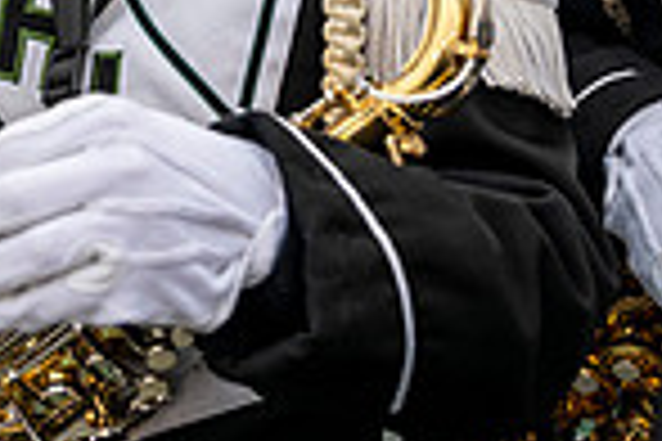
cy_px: -331
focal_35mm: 95
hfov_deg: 20.8
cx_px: 9
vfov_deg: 13.1
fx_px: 1747
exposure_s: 1/500
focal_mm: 24
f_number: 2.8
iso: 160
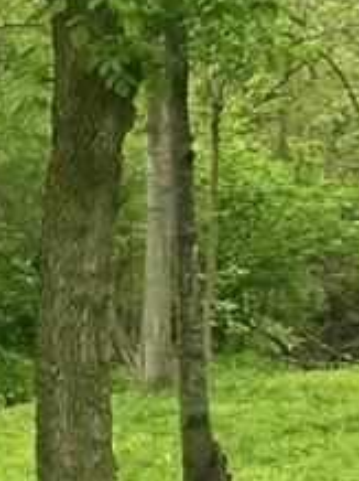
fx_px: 3329
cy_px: 295
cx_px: 645
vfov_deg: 8.2
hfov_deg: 6.1
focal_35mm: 240
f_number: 4
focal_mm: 14.5
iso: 800
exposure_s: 1/1000
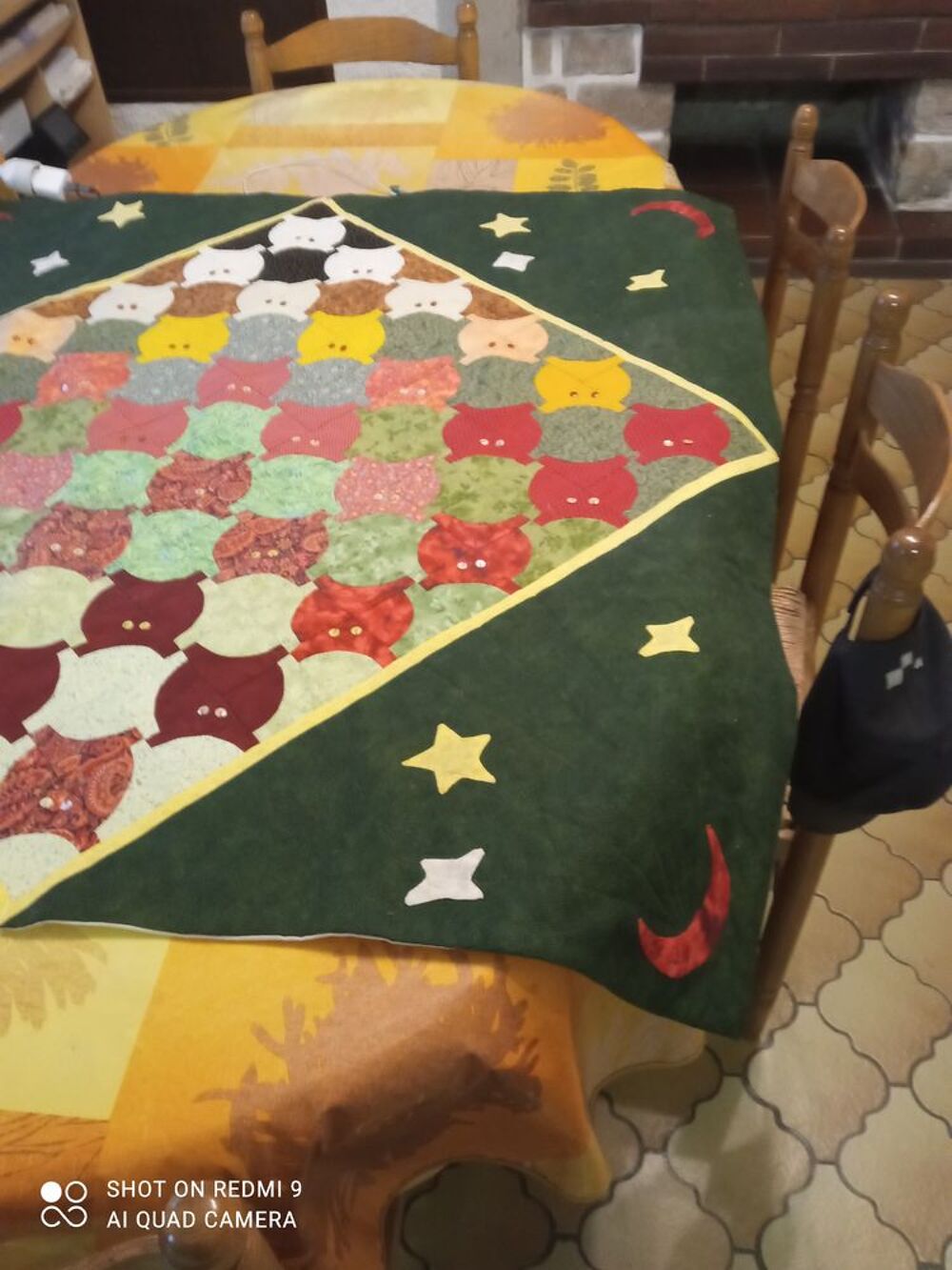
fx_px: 990
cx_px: 476
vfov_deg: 65.3
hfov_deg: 51.4
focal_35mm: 27
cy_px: 635
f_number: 2.2
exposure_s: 1/20
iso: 1406
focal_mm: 3.79
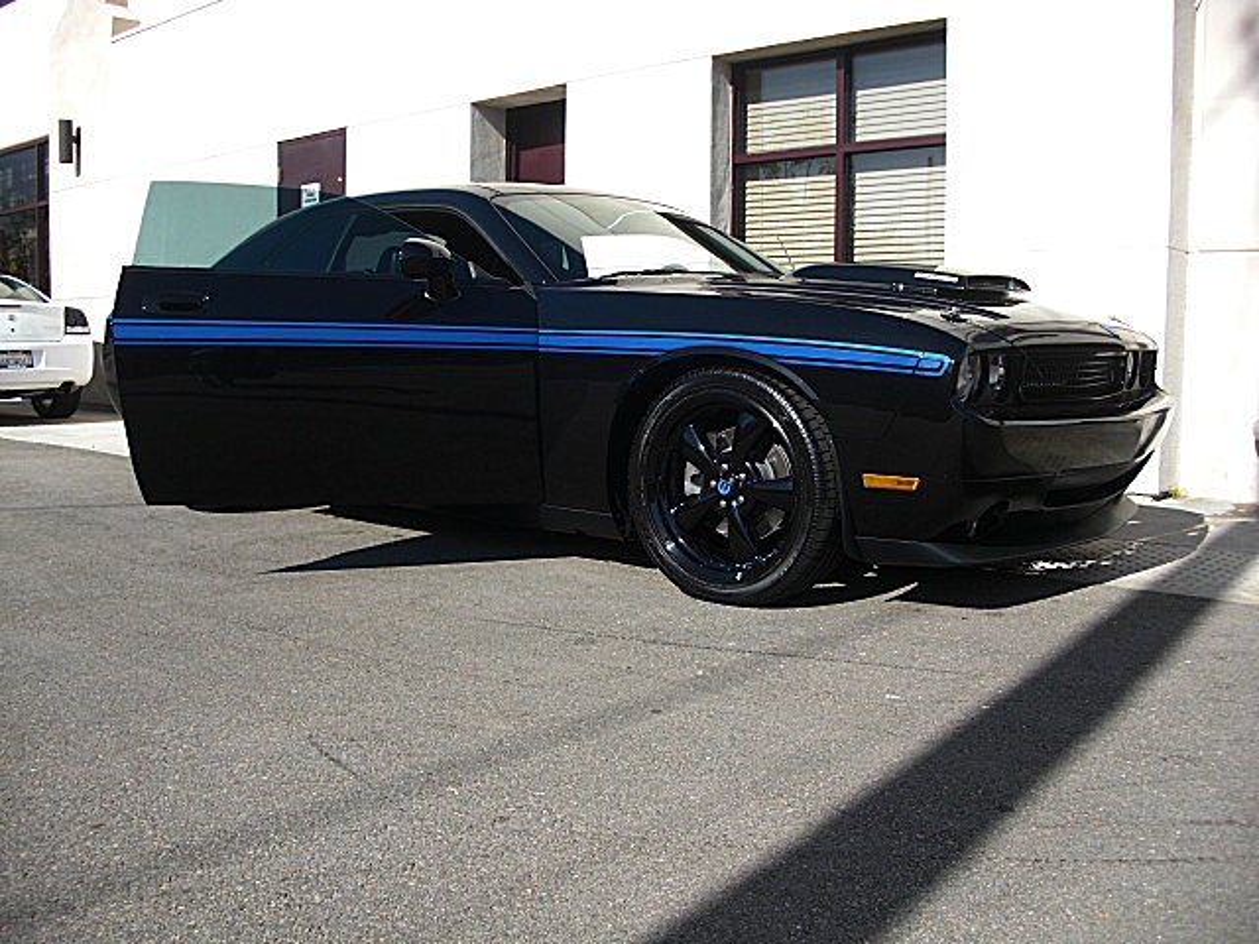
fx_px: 1309
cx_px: 630
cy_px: 472
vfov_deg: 39.7
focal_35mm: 36
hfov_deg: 51.4
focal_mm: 6.3
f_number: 2.8
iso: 50
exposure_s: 1/640
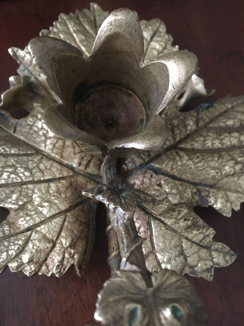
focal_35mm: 29
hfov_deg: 48.2
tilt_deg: -71.3
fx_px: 273
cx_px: 122
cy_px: 163
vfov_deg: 61.7
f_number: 2.2
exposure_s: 1/17
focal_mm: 4.15
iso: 400
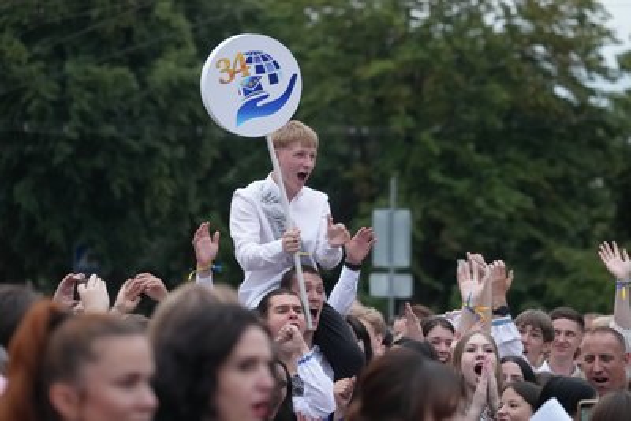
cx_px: 316
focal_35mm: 168
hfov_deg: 12.2
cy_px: 210
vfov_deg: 8.2
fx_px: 2946
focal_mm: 168
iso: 12800
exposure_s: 1/200
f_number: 5.6
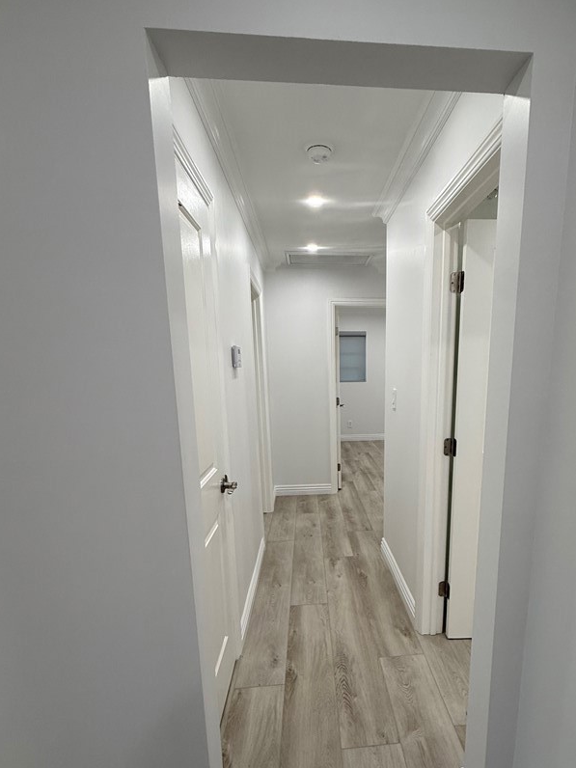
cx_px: 343
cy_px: 445
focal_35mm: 18
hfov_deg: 70.9
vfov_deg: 87.1
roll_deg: +0.9
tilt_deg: -10.4
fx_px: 399
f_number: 2.2
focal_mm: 2.22
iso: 100
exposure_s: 1/120
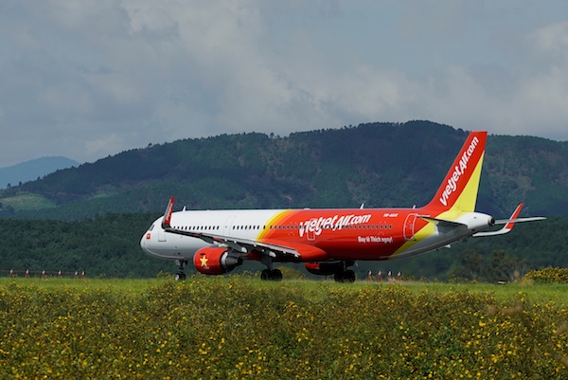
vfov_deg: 4.6
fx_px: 4737
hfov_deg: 6.9
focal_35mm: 300
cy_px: 190
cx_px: 284
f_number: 8
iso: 200
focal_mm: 200
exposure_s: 1/1600
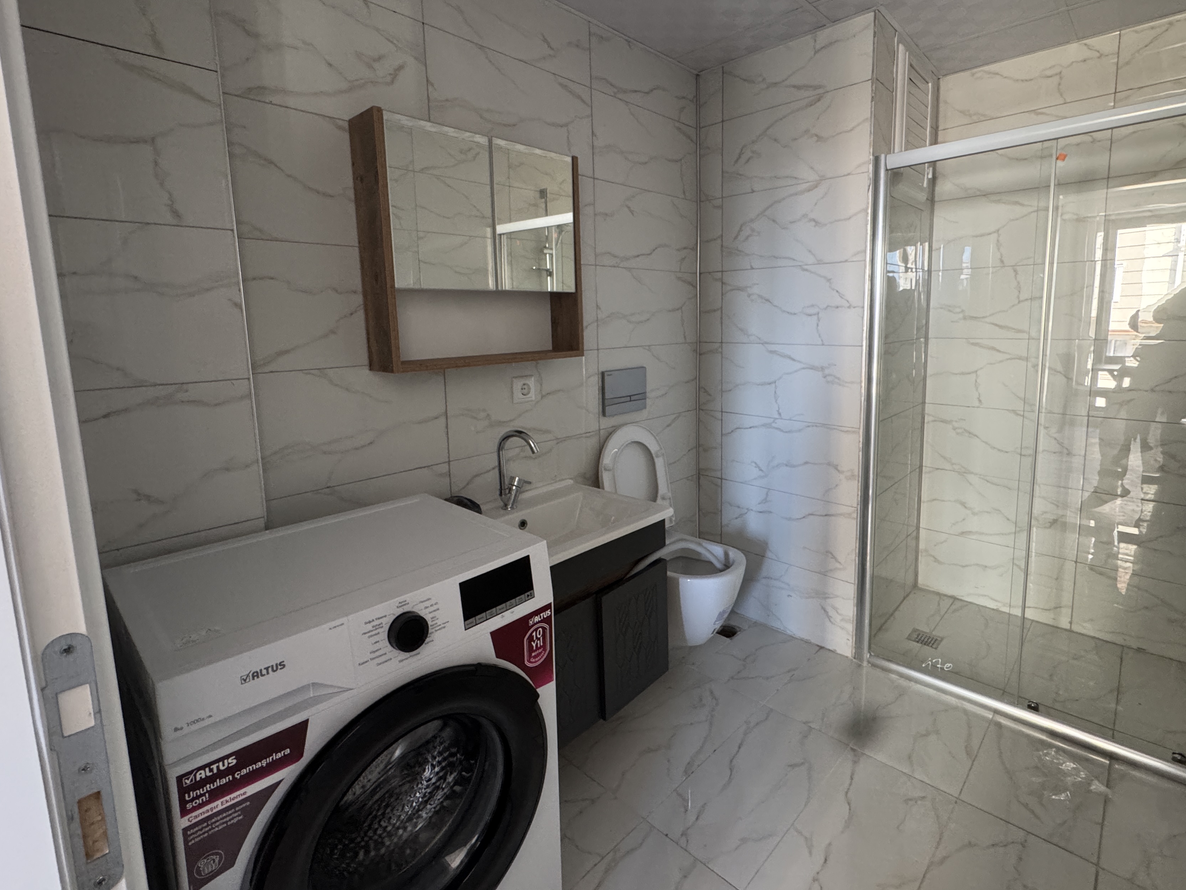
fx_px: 582
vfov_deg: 74.5
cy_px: 394
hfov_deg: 90.8
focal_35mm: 17
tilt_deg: -7.7
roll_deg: +1.3
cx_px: 645
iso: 400
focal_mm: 2.22
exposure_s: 1/50
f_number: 2.2
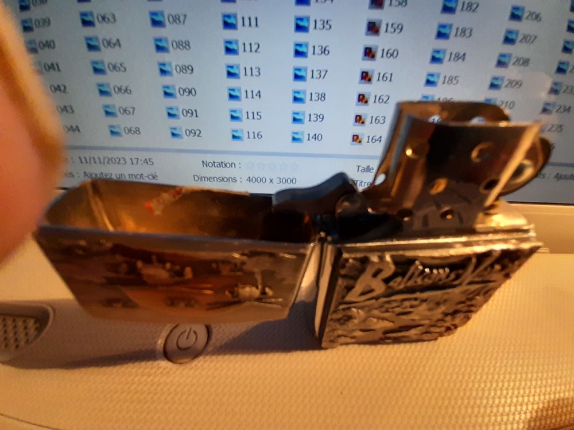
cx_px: 287
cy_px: 215
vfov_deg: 89.9
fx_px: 216
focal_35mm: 13
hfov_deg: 106.2
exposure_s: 1/50
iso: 200
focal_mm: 1.13
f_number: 2.2
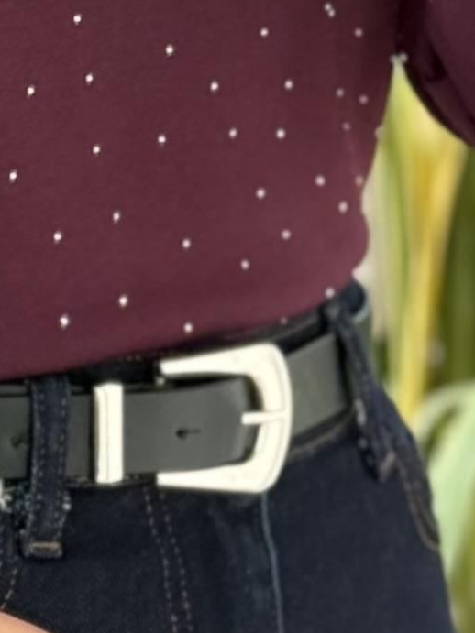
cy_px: -48
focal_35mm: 280
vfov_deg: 7.0
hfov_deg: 5.3
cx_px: 105
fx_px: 5124
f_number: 1.78
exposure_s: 1/331
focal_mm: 6.76
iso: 100
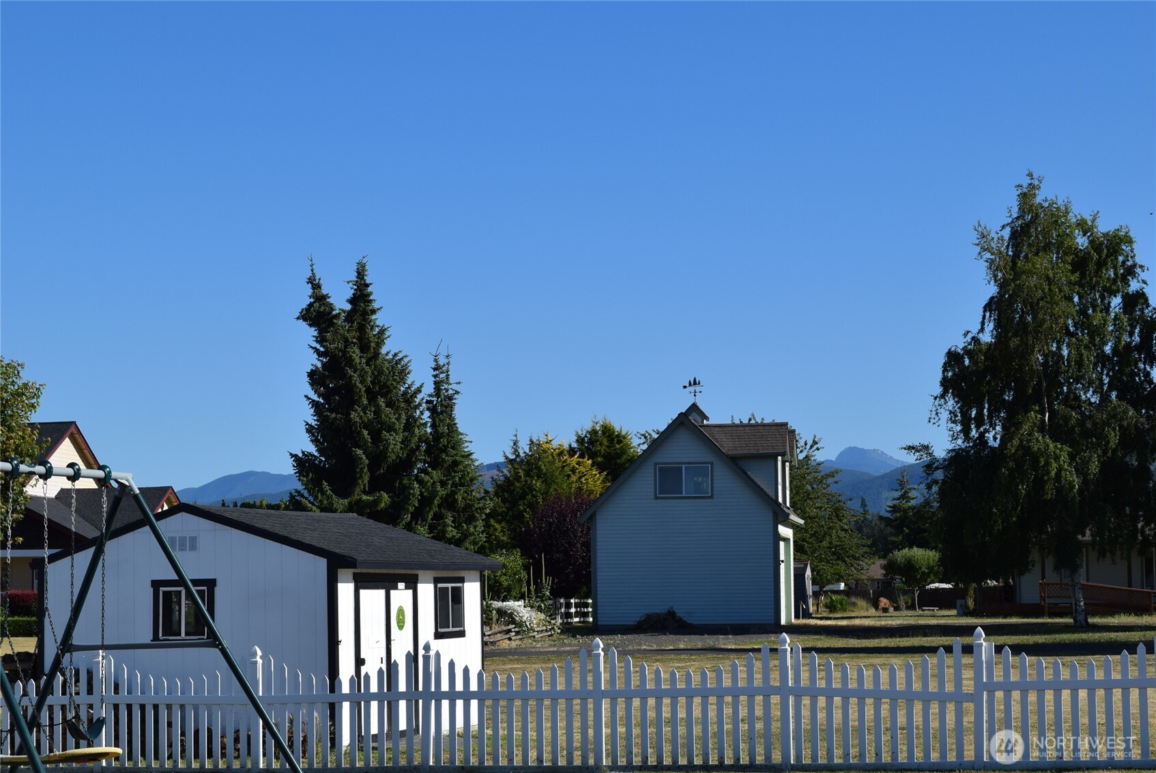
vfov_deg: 17.5
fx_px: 2506
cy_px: 386
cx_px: 578
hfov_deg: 26.0
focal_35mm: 78
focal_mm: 52
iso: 200
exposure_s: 1/500
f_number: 11
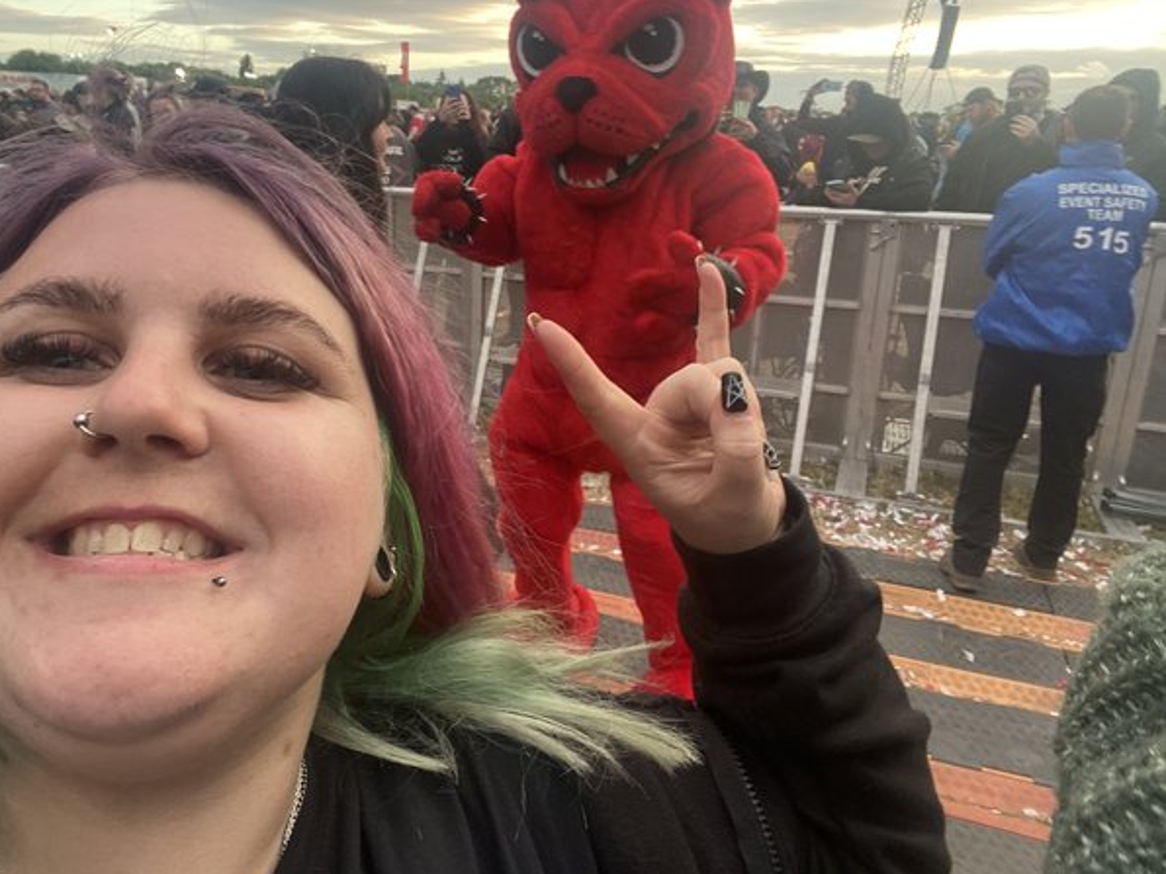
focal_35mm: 27
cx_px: 483
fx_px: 909
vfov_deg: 51.2
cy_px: 378
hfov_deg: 64.9
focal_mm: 2.71
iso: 100
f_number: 2.2
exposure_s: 1/80
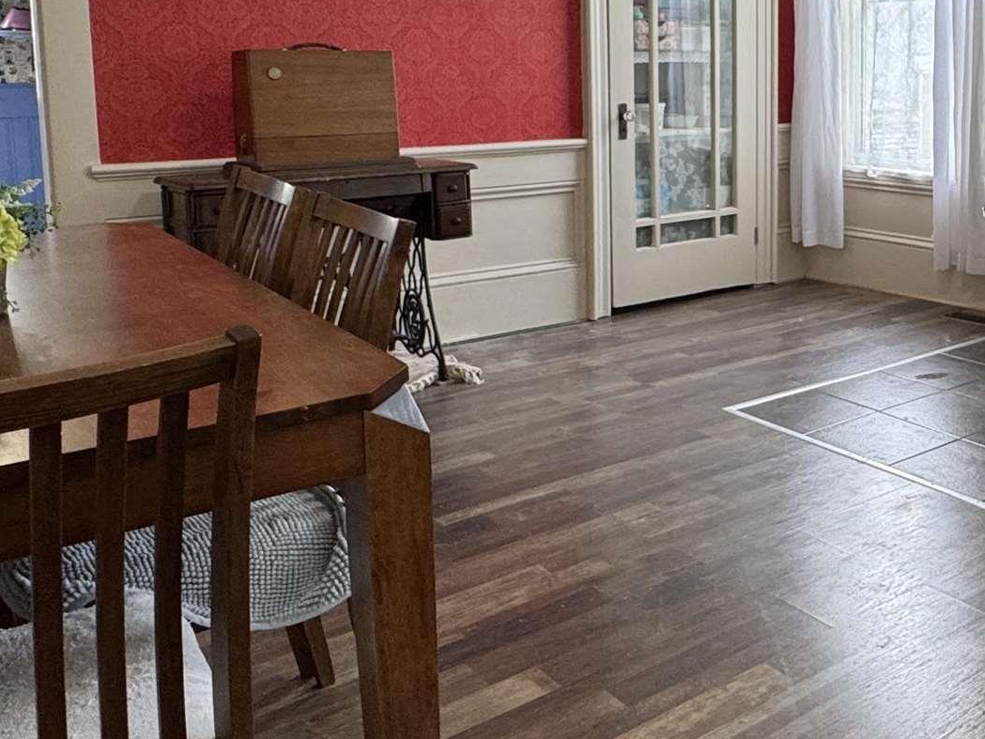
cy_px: 185
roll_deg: -0.2
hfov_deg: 43.1
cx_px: 825
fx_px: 1167
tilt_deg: -6.8
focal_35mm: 41
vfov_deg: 34.4
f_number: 2.2
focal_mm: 2.22
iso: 250
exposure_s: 1/120
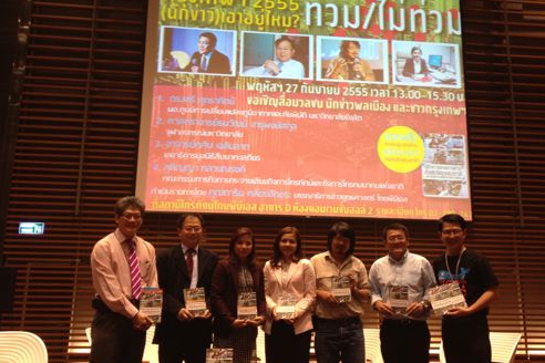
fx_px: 560
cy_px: 191
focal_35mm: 37
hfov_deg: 51.9
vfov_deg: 35.9
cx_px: 276
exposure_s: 1/20
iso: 160
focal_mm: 4.28
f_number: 2.4
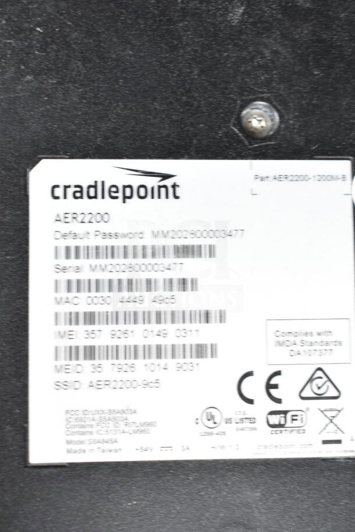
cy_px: 266
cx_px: 178
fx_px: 776
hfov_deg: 25.8
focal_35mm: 52
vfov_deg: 37.8
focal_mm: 35
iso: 1600
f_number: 5.6
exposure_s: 1/125
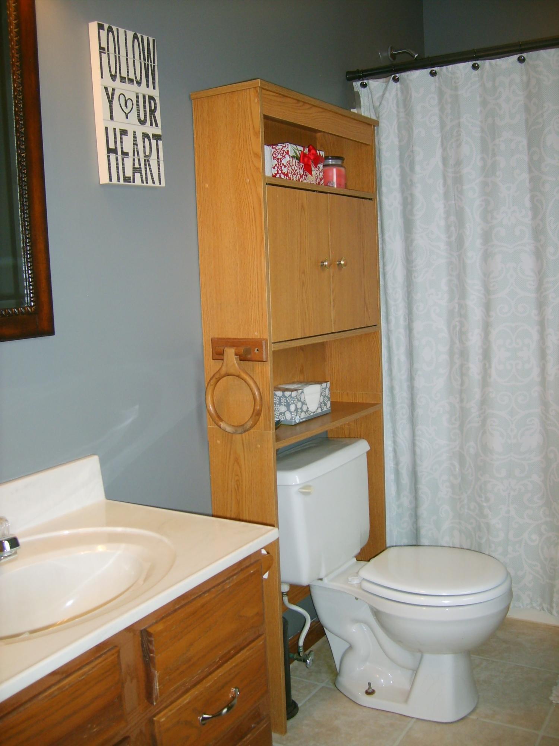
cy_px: 373
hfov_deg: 40.7
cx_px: 280
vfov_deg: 52.6
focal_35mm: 35
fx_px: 754
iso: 100
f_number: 2.8
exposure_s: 1/30
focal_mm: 5.8
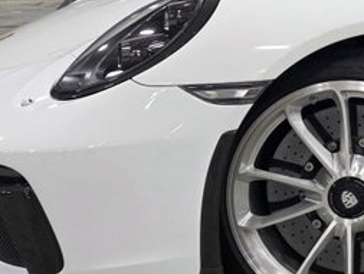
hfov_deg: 18.7
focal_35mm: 93
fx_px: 978
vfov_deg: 15.9
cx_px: 538
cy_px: 123
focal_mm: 6.3
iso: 250
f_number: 1.7
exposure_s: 1/120
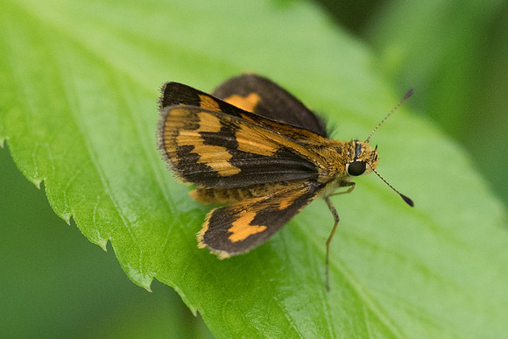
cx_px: 302
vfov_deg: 1.7
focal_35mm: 827
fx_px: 11679
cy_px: 150
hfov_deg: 2.5
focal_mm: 150
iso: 800
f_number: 3.5
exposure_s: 1/2500
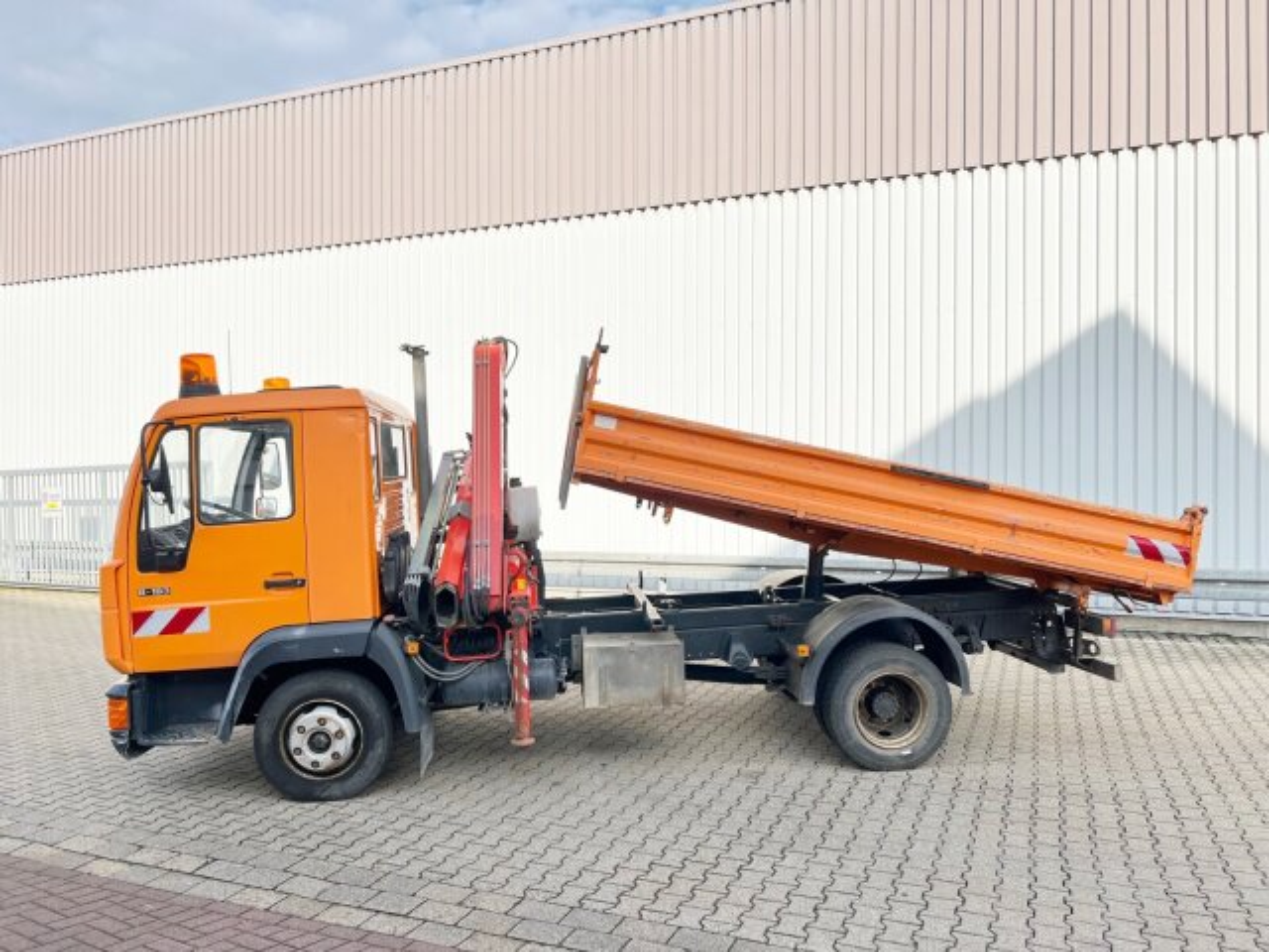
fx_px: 953
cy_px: 476
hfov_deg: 67.3
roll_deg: +0.0
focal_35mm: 26
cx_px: 634
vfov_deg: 53.1
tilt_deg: +0.7
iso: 50
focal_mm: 5.7
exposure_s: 1/1079
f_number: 1.5
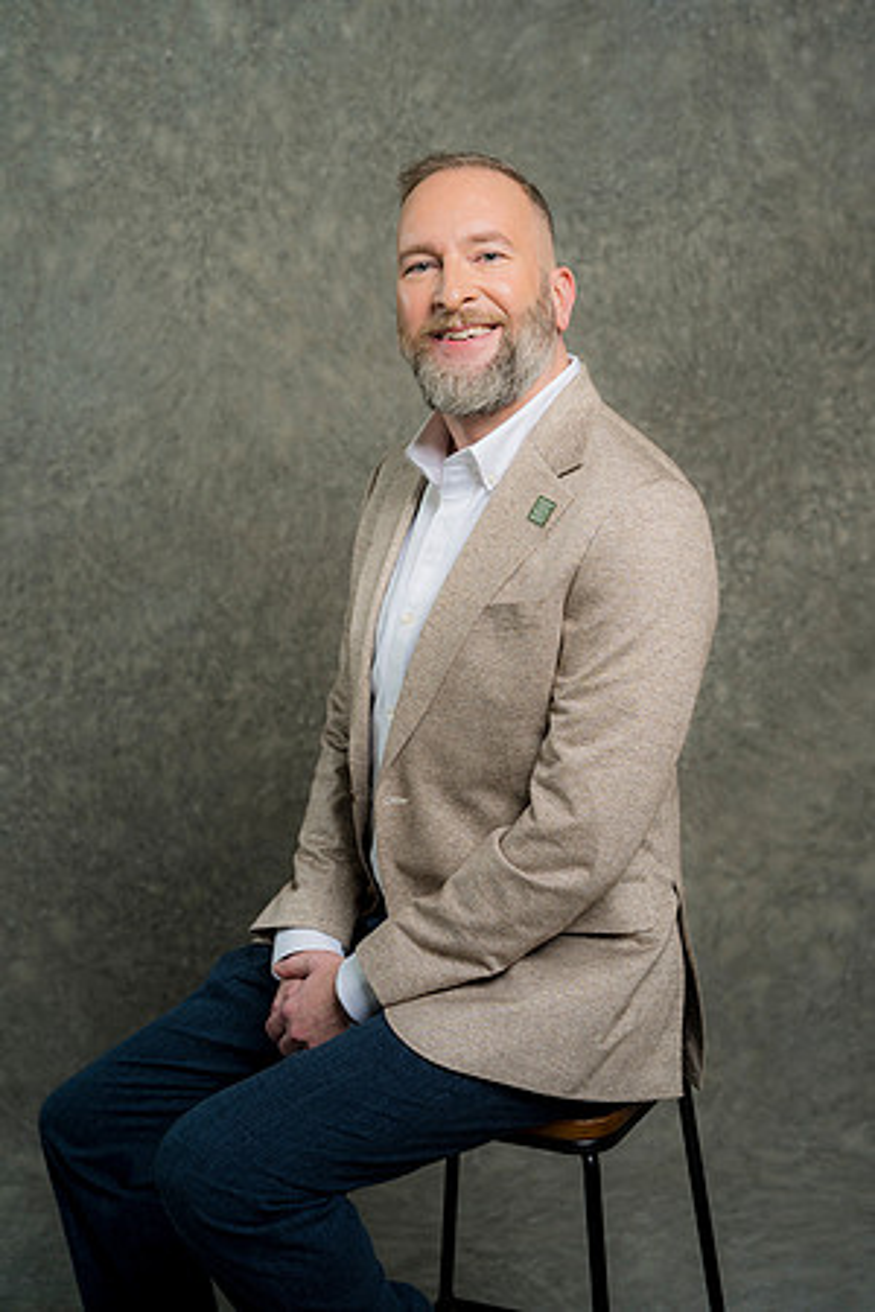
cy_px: 656
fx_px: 2005
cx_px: 438
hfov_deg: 24.6
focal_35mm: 55
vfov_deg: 36.2
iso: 125
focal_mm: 55
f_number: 4
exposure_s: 1/160
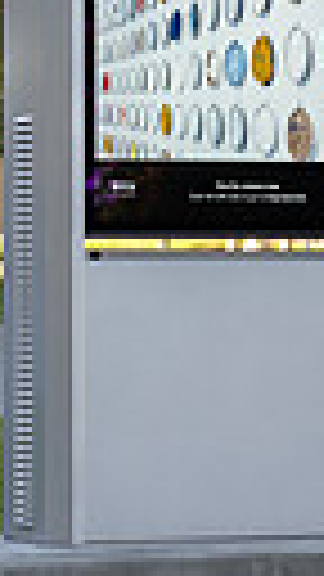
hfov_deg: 5.3
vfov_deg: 9.4
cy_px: 90
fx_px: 3482
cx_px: 207
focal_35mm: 228
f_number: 4
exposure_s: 1/400
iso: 200
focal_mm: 62
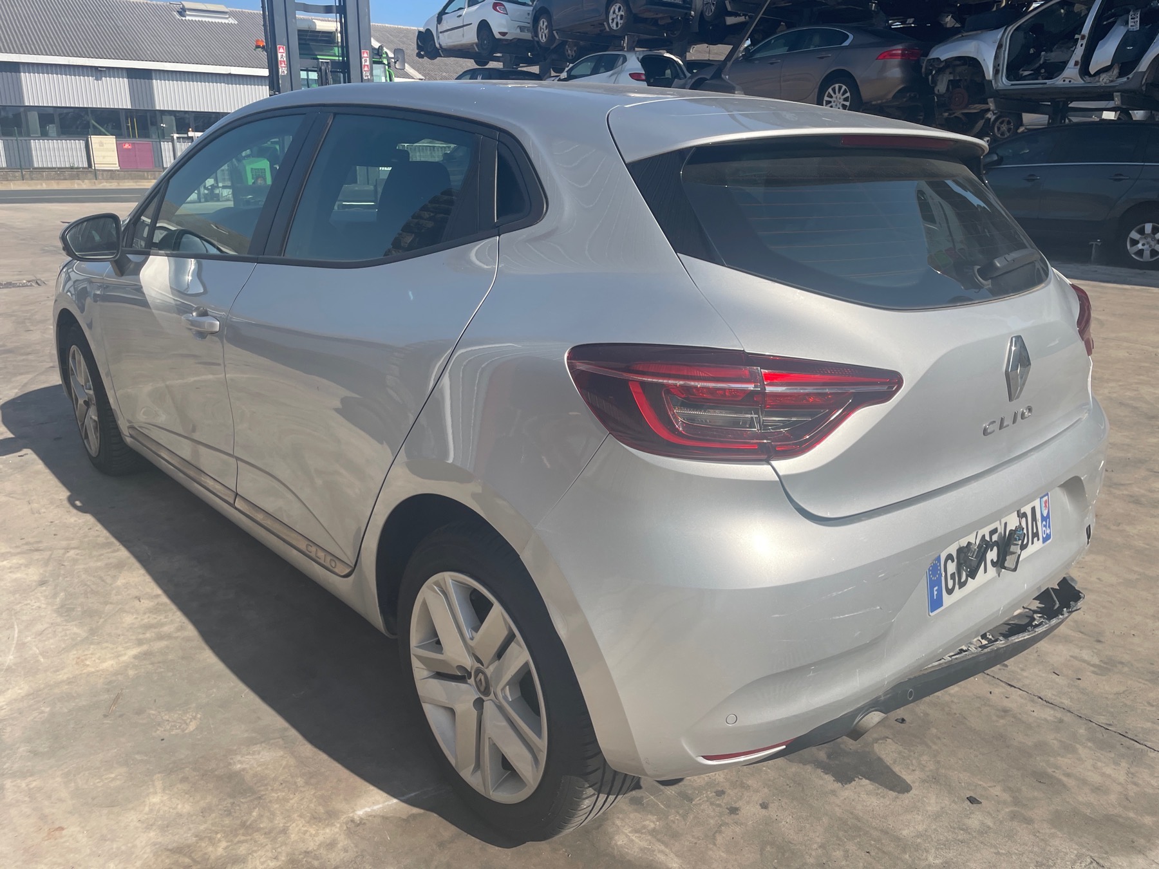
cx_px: 580
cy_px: 434
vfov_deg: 53.1
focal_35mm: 26
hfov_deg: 67.3
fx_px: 871
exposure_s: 1/3731
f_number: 1.6
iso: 32
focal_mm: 4.2
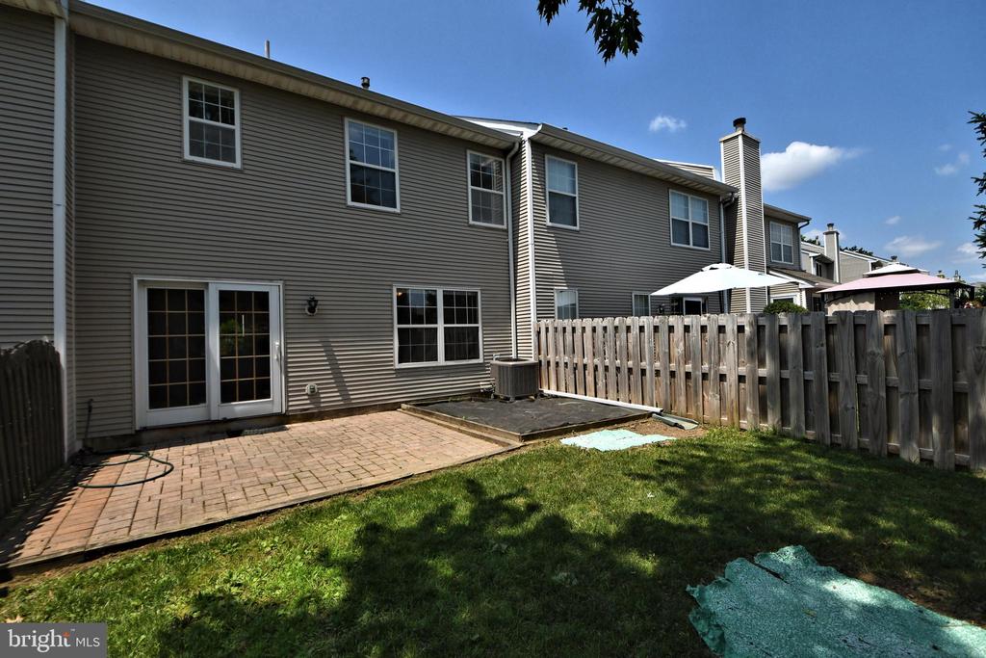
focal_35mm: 15
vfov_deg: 77.3
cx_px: 493
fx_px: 411
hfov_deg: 100.4
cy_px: 329
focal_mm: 10
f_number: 6.3
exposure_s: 1/4000
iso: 500
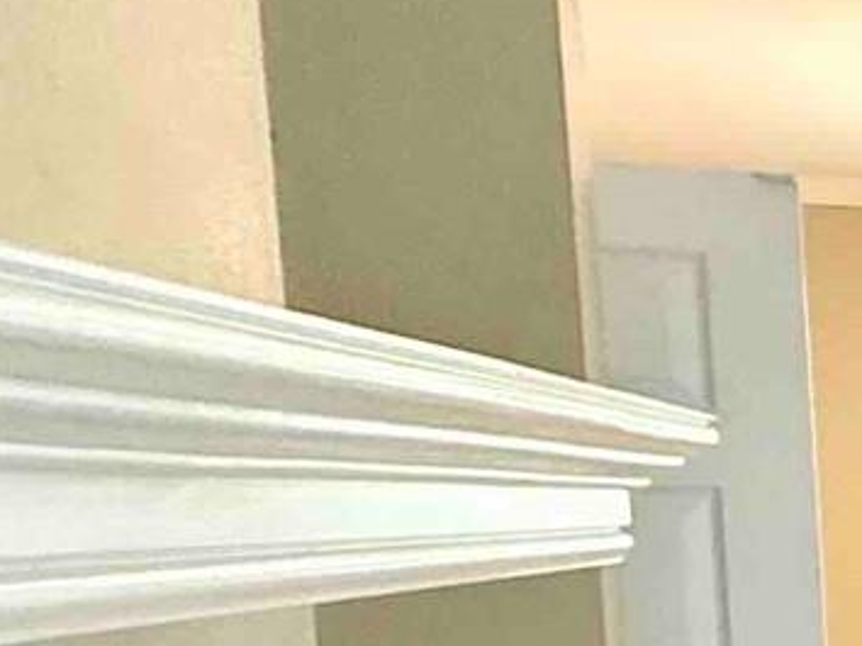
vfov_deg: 17.6
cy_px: 685
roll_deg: -0.2
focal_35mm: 81
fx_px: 2016
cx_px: 2172
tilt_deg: -5.1
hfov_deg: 14.1
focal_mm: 2.22
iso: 200
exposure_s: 1/120
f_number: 2.2
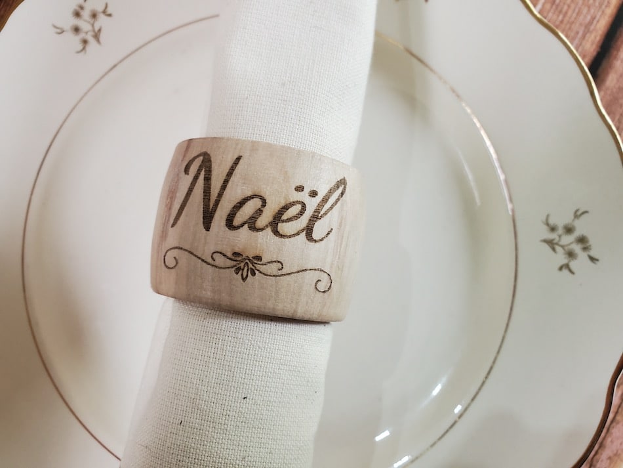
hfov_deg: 67.3
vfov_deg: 53.1
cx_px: 312
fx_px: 468
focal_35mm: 26
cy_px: 234
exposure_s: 1/100
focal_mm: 4.3
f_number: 2.4
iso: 320
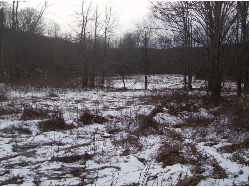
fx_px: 259
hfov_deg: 51.4
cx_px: 124
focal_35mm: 36
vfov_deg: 39.7
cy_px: 94
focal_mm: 6
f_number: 4.7
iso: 100
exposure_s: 1/587
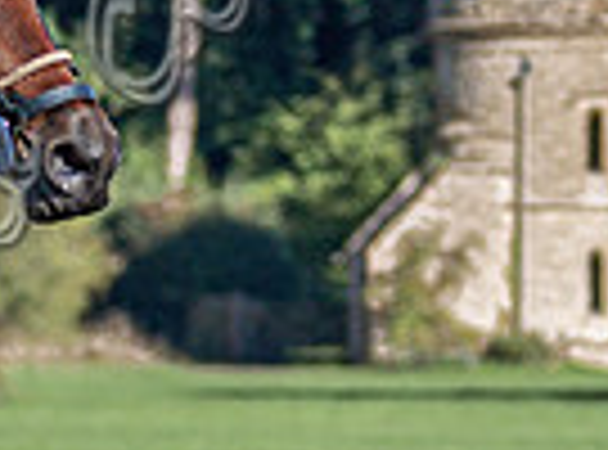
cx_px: -1020
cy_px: 846
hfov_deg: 1.2
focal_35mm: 1635
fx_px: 28590
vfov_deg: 0.9
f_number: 4.8
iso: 250
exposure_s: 1/1250
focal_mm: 140
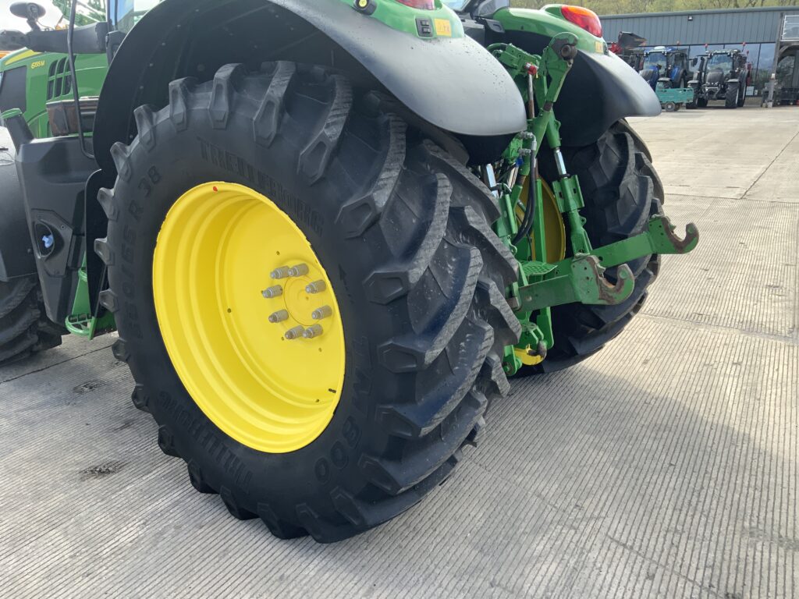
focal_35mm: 29
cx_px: 400
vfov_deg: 48.2
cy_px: 300
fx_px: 669
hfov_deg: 61.7
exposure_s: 1/353
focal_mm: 3
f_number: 1.8
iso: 16
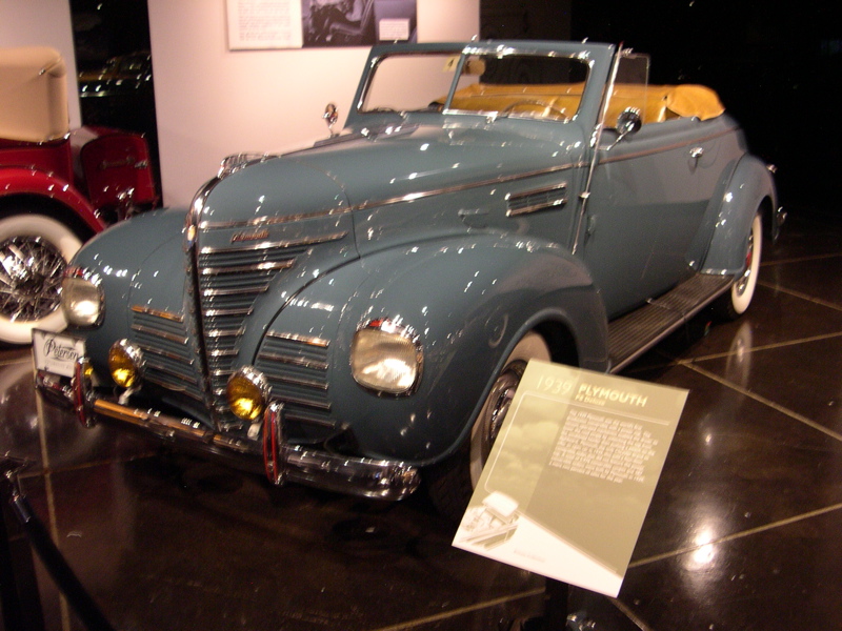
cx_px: 421
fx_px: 924
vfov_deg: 37.7
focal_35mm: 38
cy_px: 316
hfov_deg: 49.0
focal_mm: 8
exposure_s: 1/4.1
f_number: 2.8
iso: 282
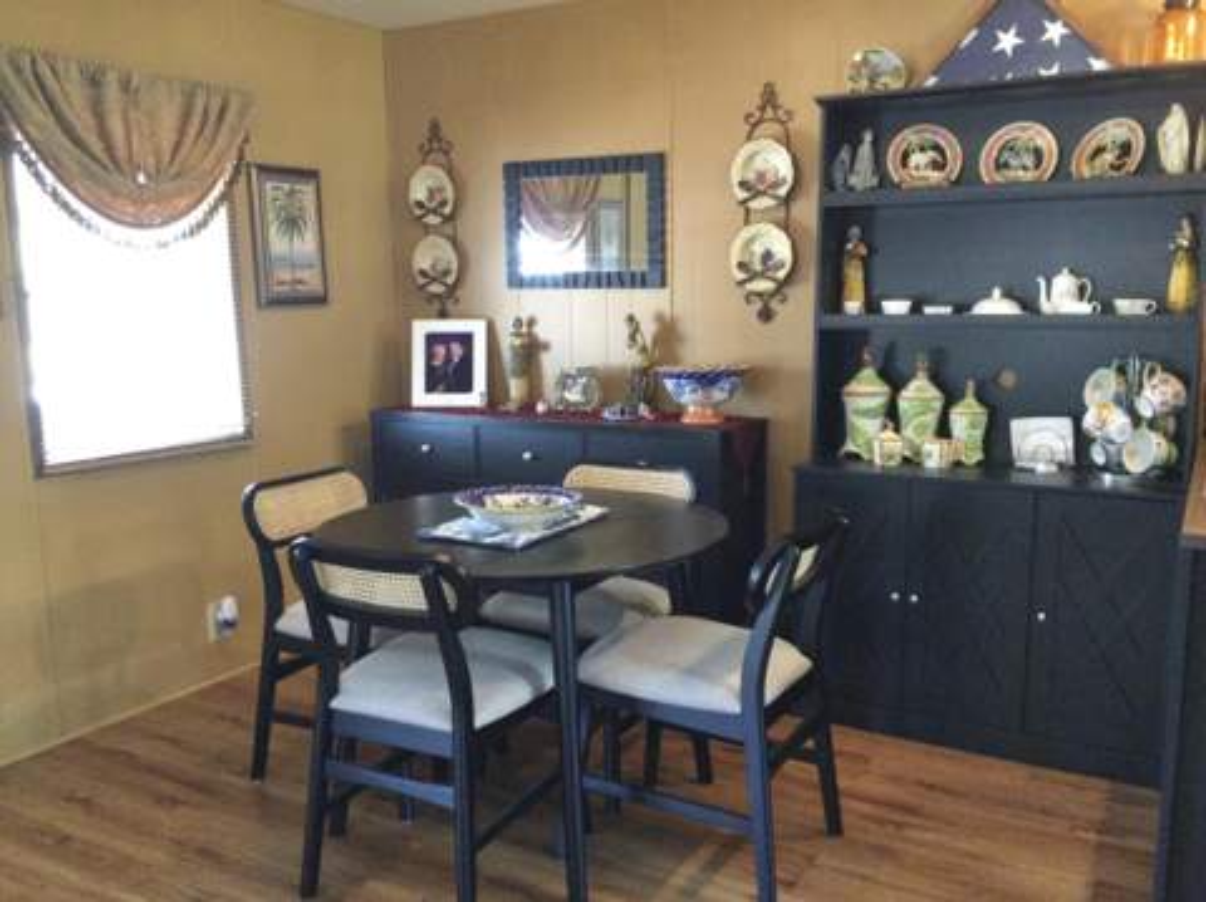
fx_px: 1079
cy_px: 451
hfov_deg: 58.4
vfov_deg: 45.4
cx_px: 603
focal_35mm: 31
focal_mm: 3.3
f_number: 2.4
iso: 200
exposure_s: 1/20
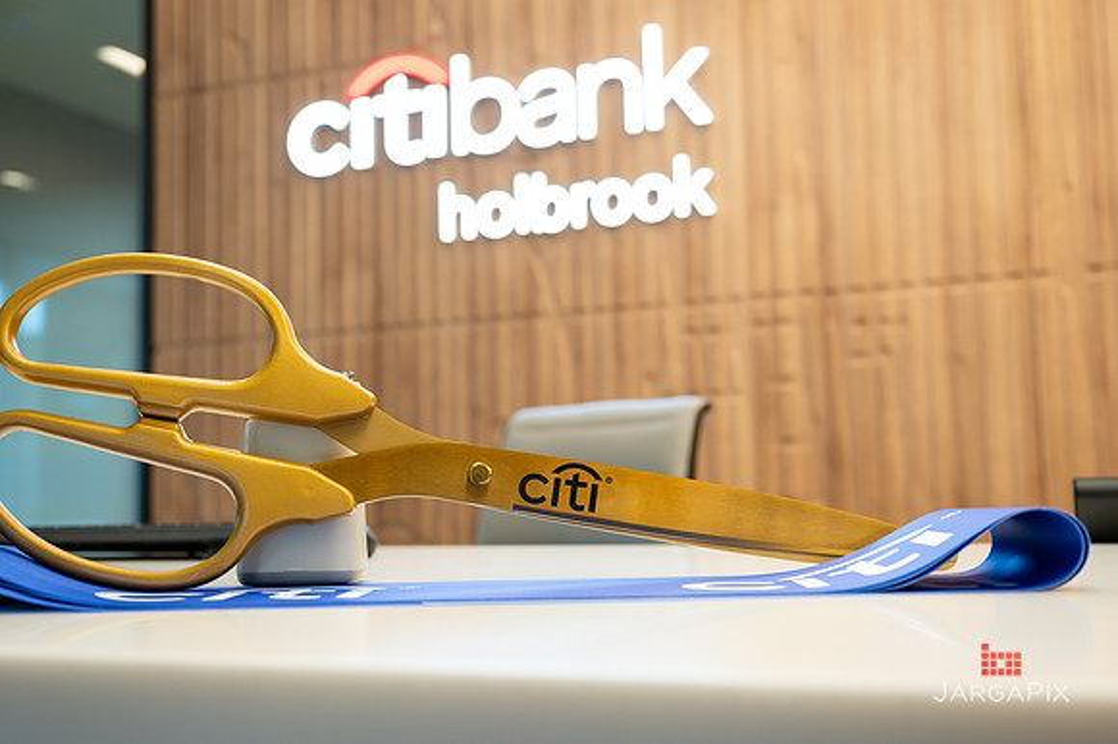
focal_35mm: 40
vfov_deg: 33.4
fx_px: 1240
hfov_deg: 48.5
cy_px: 378
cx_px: 564
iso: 640
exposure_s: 1/200
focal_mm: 38
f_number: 3.5
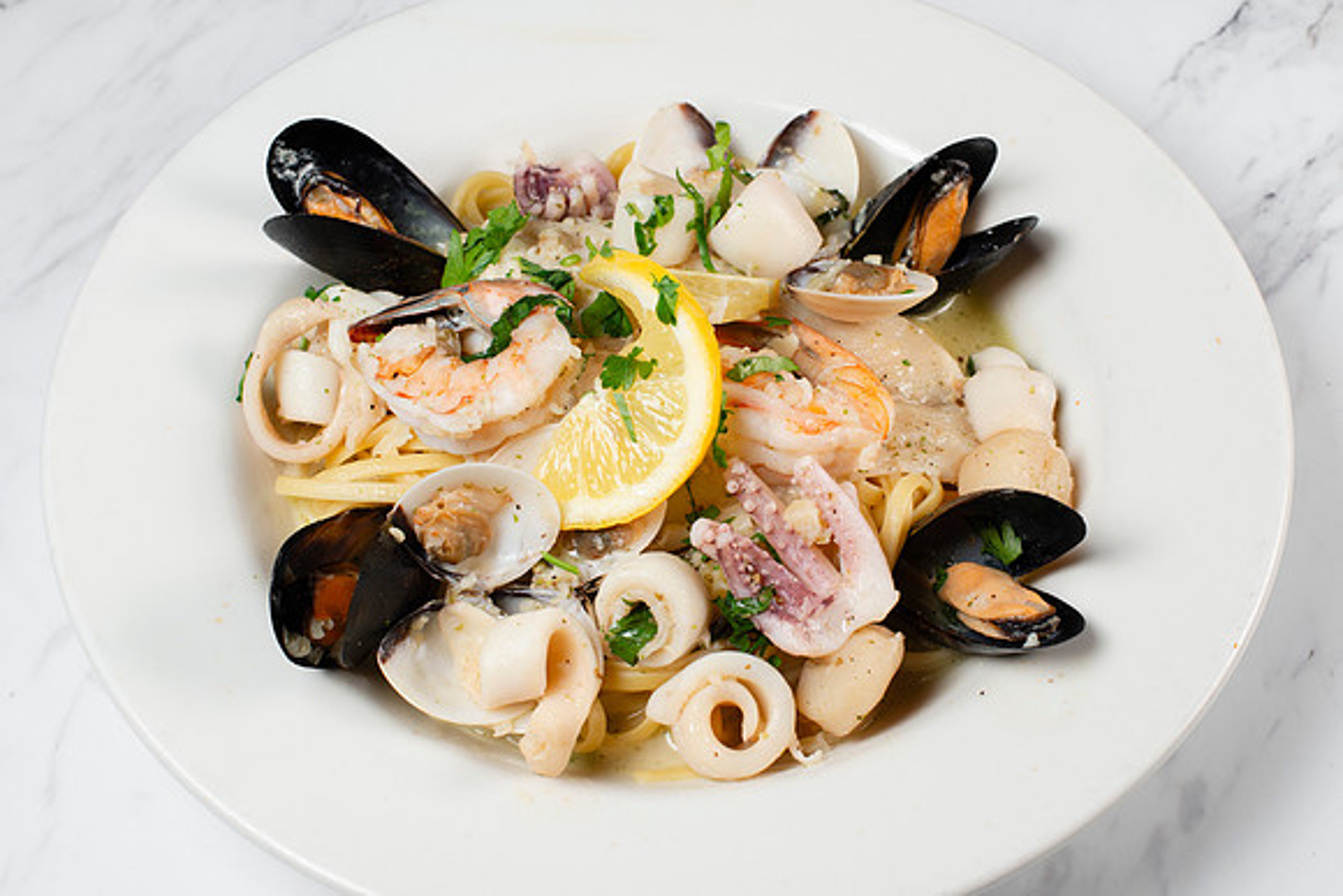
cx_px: 706
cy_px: 441
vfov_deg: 24.5
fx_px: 2064
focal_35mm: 55
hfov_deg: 36.0
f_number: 9
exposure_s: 1/200
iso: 200
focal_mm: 50
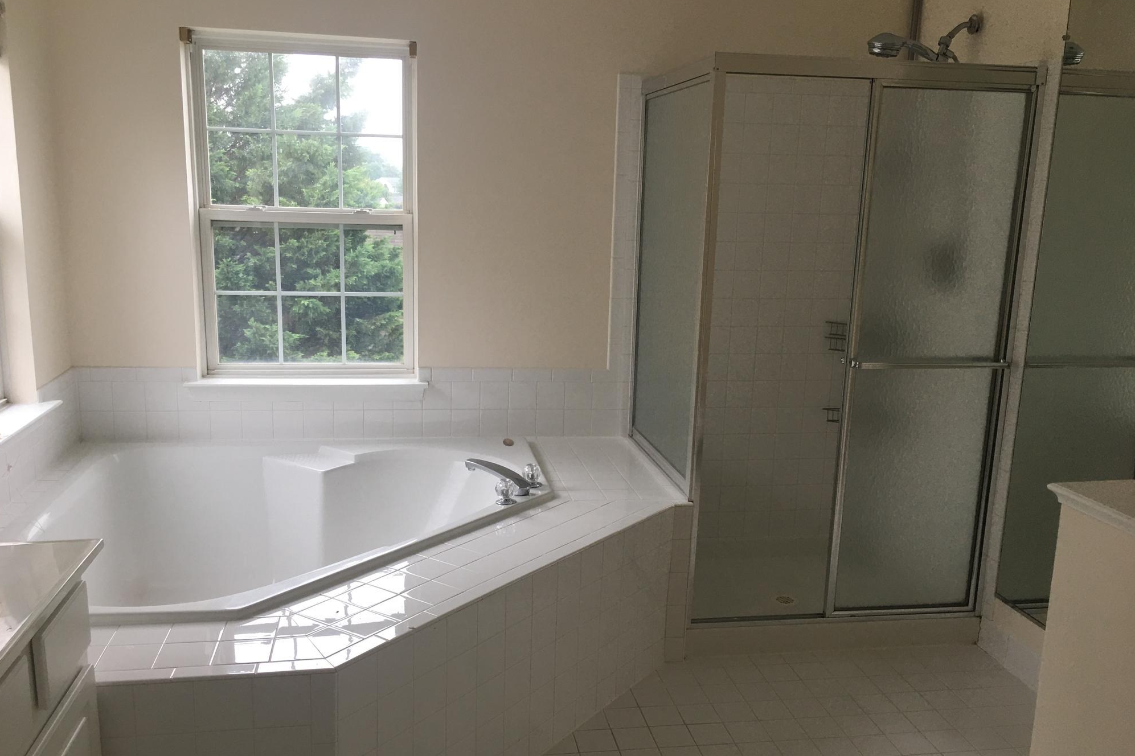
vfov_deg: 42.3
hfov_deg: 60.3
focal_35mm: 31
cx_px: 558
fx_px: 977
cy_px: 420
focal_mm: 4.15
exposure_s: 1/15
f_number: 2.2
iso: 25
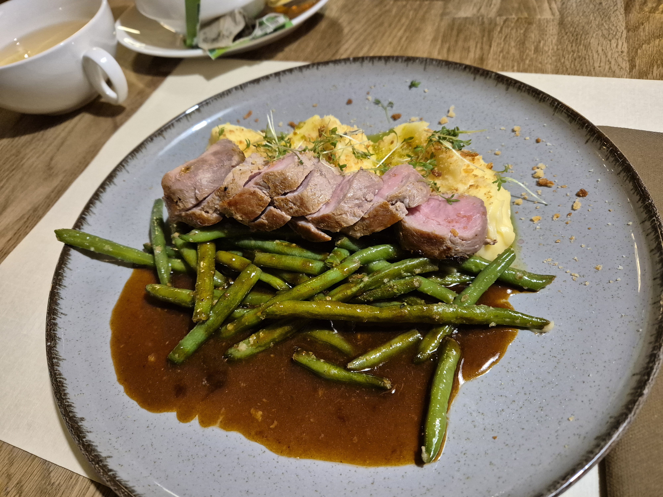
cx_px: 332
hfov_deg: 73.9
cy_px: 248
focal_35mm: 23
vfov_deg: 58.9
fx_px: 441
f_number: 1.8
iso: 1600
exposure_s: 1/100
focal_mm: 5.4
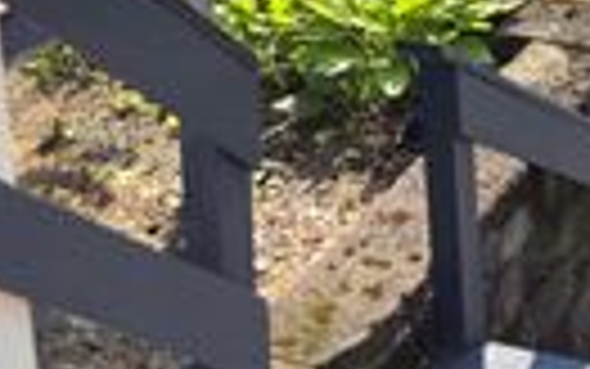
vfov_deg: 12.0
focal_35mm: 93
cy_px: -443
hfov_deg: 20.1
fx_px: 1496
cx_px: 802
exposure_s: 1/10000
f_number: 1.7
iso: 80
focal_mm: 6.3
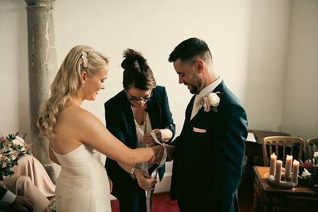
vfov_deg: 41.1
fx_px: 283
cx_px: 159
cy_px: 106
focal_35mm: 32
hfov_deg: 58.7
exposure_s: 1/160
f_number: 3.5
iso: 800
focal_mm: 32
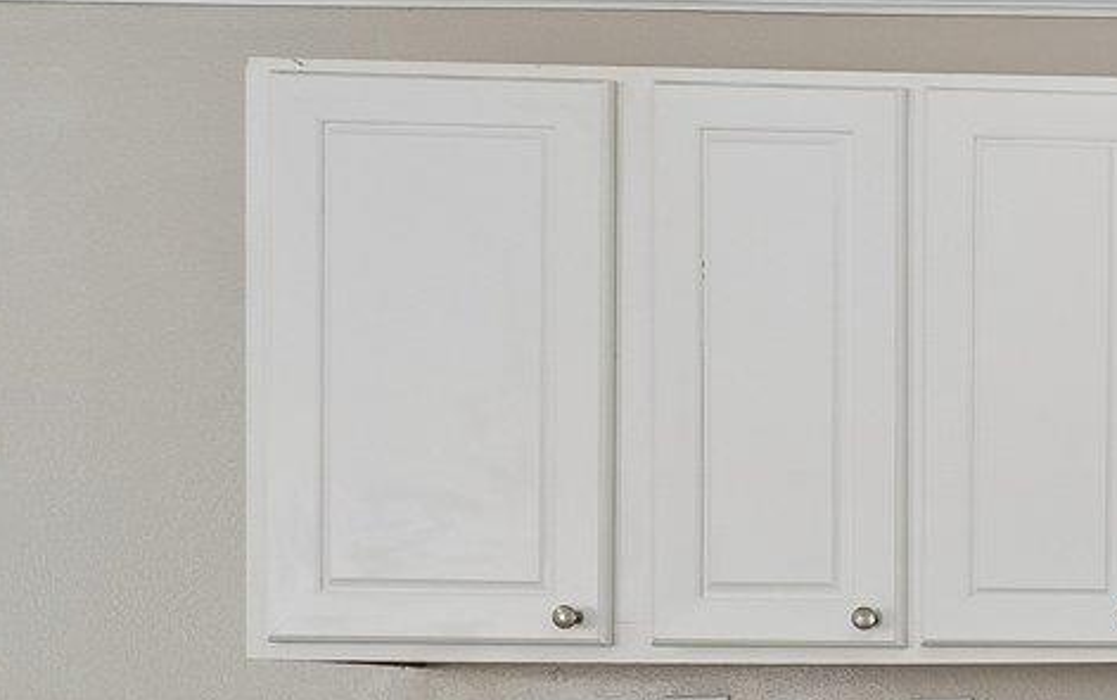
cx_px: 2059
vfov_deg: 19.9
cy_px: 808
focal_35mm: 62
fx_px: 1889
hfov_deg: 21.0
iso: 500
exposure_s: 1/30
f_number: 6.3
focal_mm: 14
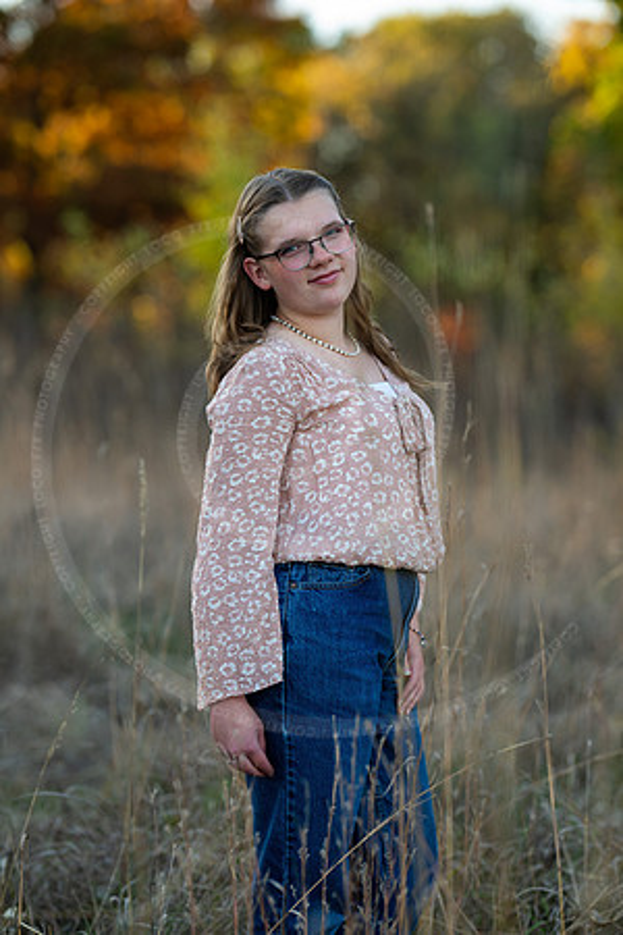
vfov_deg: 23.9
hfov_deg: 16.1
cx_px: 312
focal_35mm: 85
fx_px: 2206
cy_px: 468
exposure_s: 1/400
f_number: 2
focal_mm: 85
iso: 160
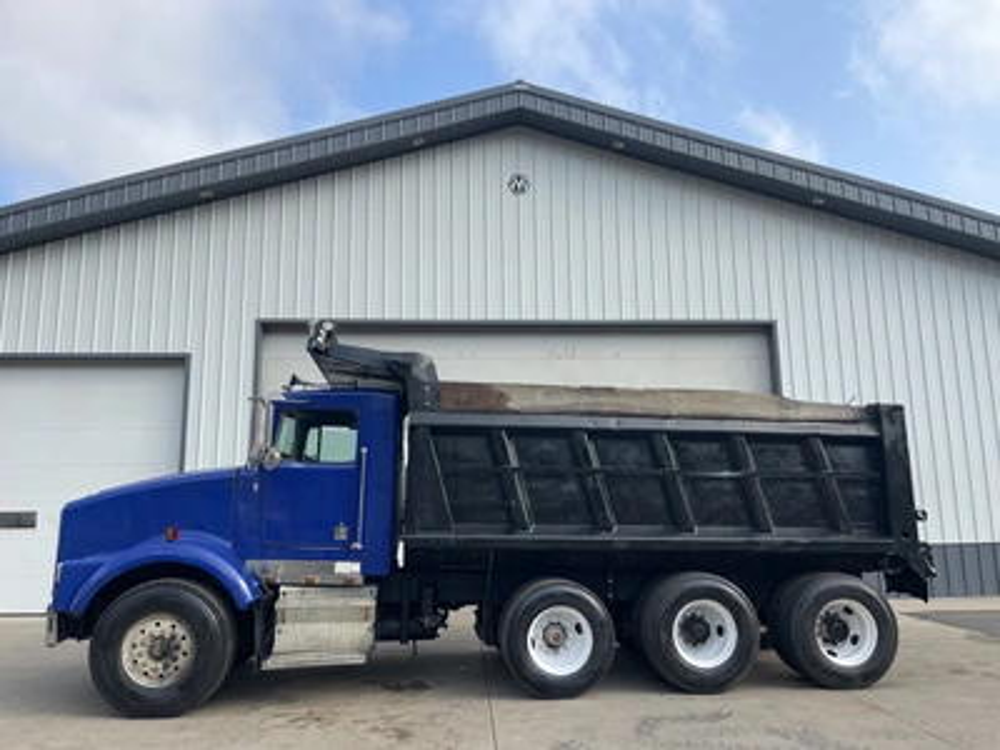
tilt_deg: +9.7
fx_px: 722
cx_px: 500
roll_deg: +0.4
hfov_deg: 69.4
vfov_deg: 54.9
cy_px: 375
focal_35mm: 25
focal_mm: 5.1
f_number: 1.6
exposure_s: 1/1852
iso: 32
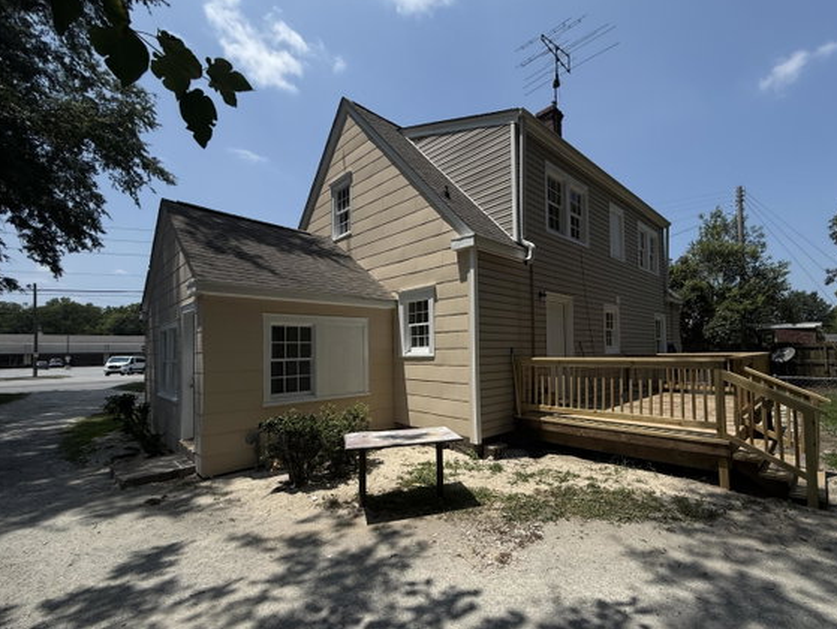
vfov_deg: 78.0
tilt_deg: +1.6
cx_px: 474
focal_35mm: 16
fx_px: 387
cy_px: 341
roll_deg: +1.5
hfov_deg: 93.9
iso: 50
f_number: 2.2
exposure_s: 1/4425
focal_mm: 2.22
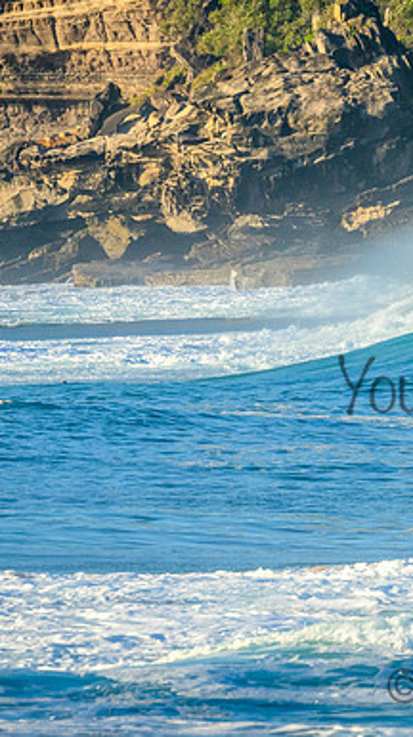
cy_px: 360
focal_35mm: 868
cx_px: 593
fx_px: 16932
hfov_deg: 1.4
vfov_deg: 2.5
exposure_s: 1/2000
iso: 1000
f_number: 9
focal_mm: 400
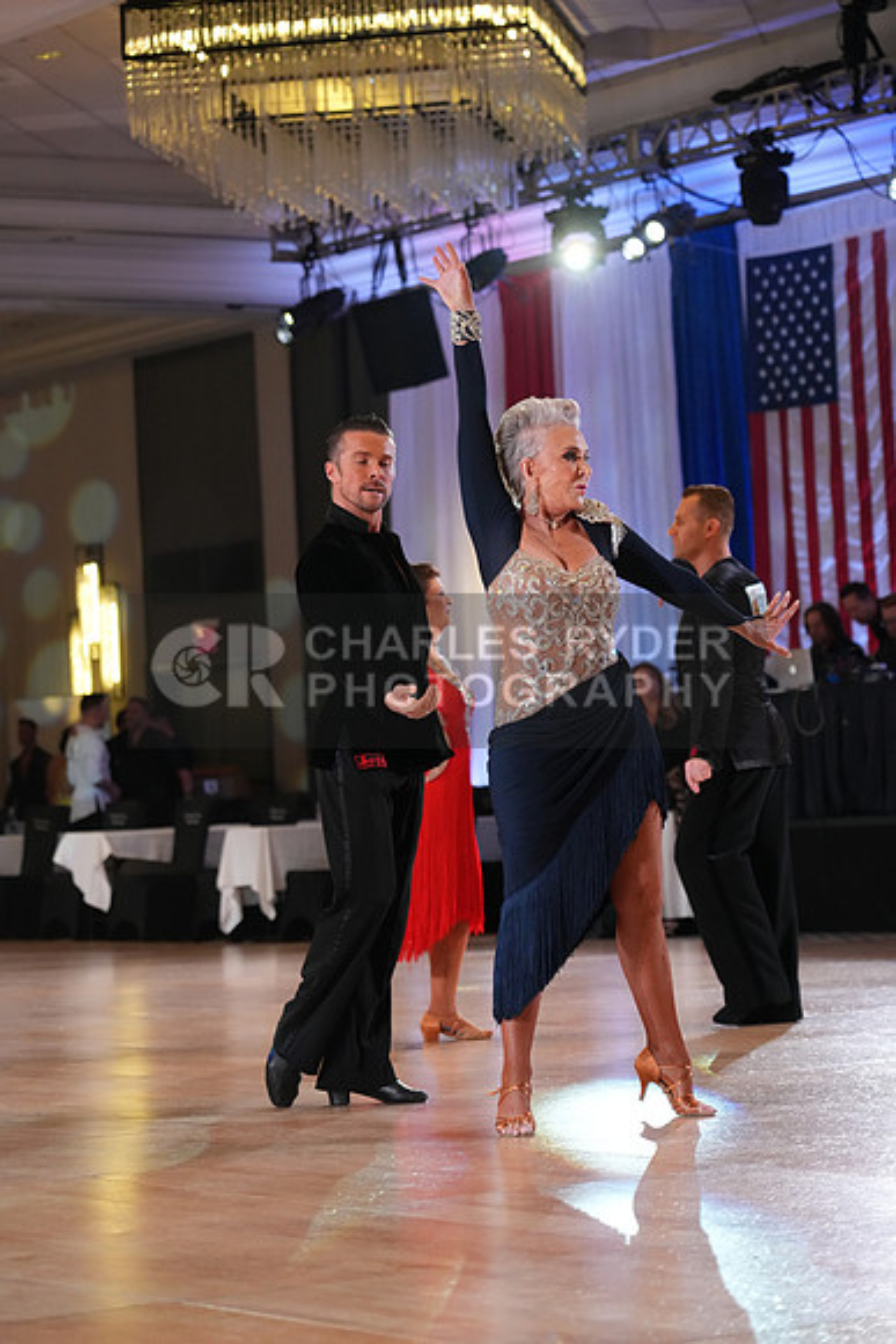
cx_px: 448
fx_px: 3917
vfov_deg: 19.5
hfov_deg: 13.0
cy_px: 672
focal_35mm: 105
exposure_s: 1/500
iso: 4000
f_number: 4
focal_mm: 105
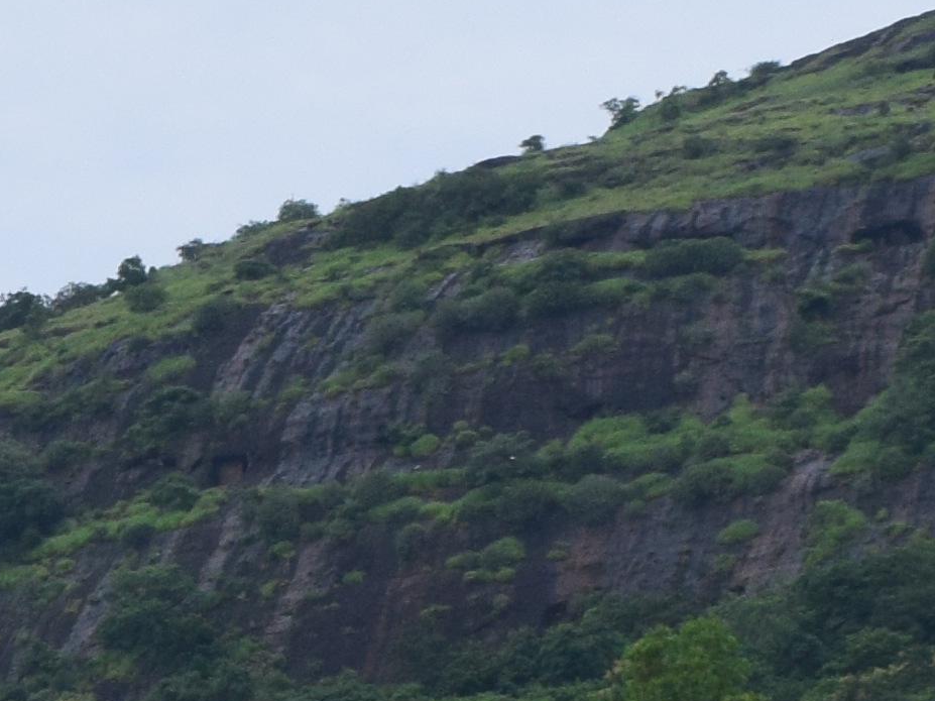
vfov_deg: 5.7
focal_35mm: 252
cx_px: -121
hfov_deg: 7.8
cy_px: 1570
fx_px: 6809
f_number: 10
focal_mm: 27
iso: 400
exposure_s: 1/250
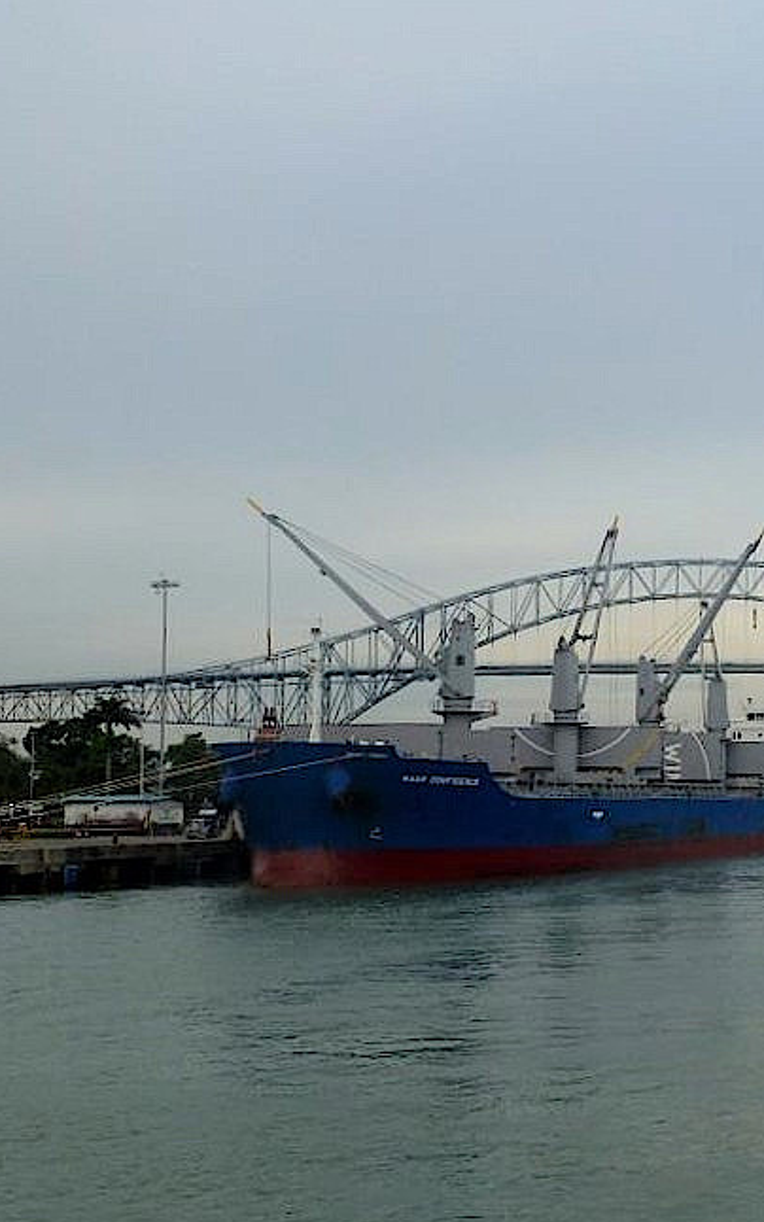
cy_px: 638
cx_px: 842
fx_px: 1798
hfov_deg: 22.6
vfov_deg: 37.5
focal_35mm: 54
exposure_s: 1/400
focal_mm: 5.9
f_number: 4
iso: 100
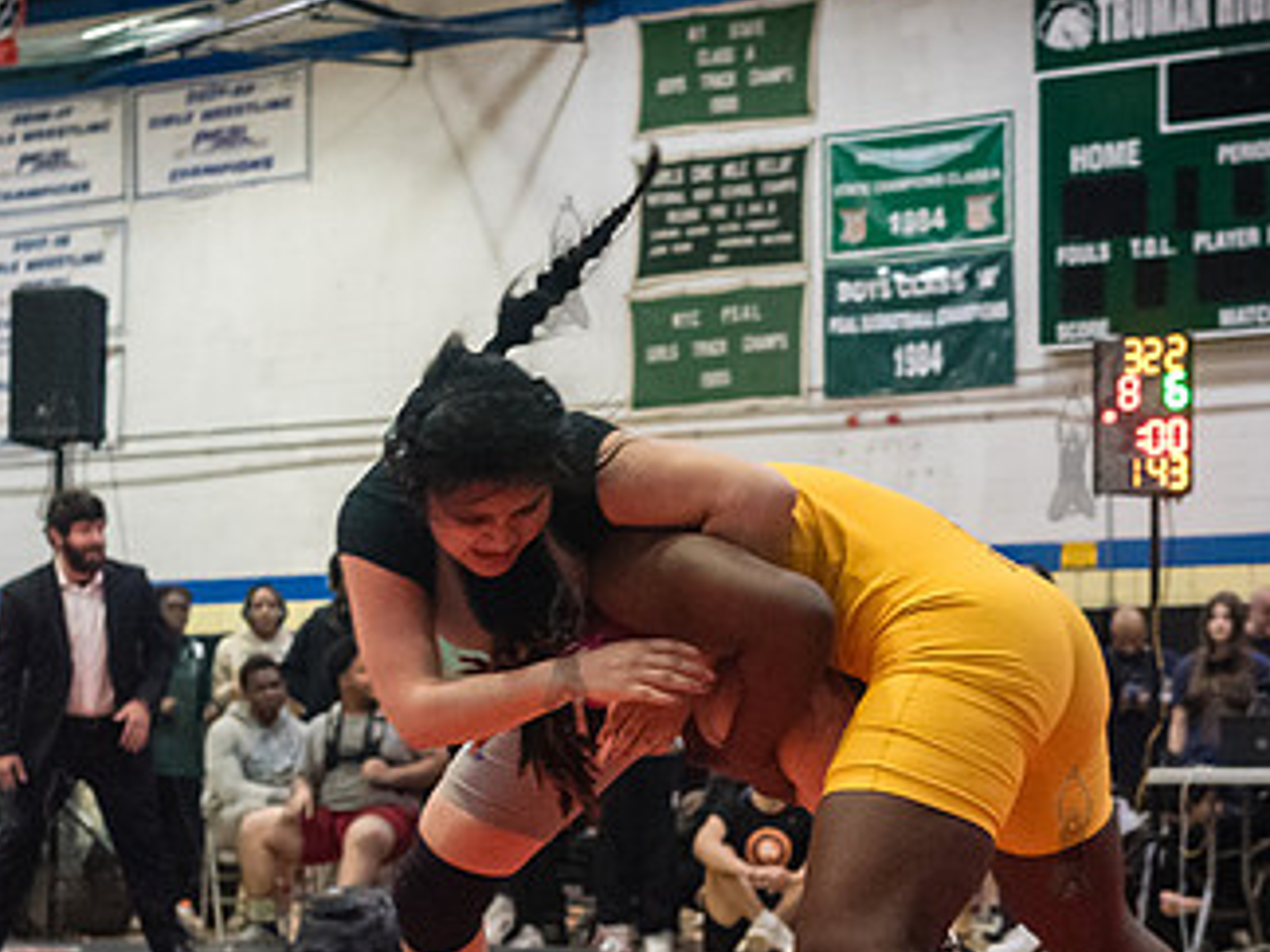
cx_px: 800
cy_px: 638
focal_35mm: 88
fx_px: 3229
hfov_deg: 22.2
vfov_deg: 16.7
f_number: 3.5
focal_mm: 35
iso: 6400
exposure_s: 1/400
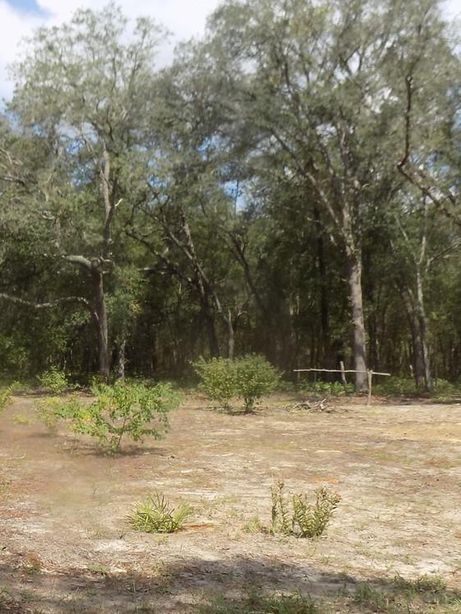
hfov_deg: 29.1
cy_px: 351
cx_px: 99
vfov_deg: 38.8
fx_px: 870
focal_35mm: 49
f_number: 3.1
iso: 80
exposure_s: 1/800
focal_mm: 4
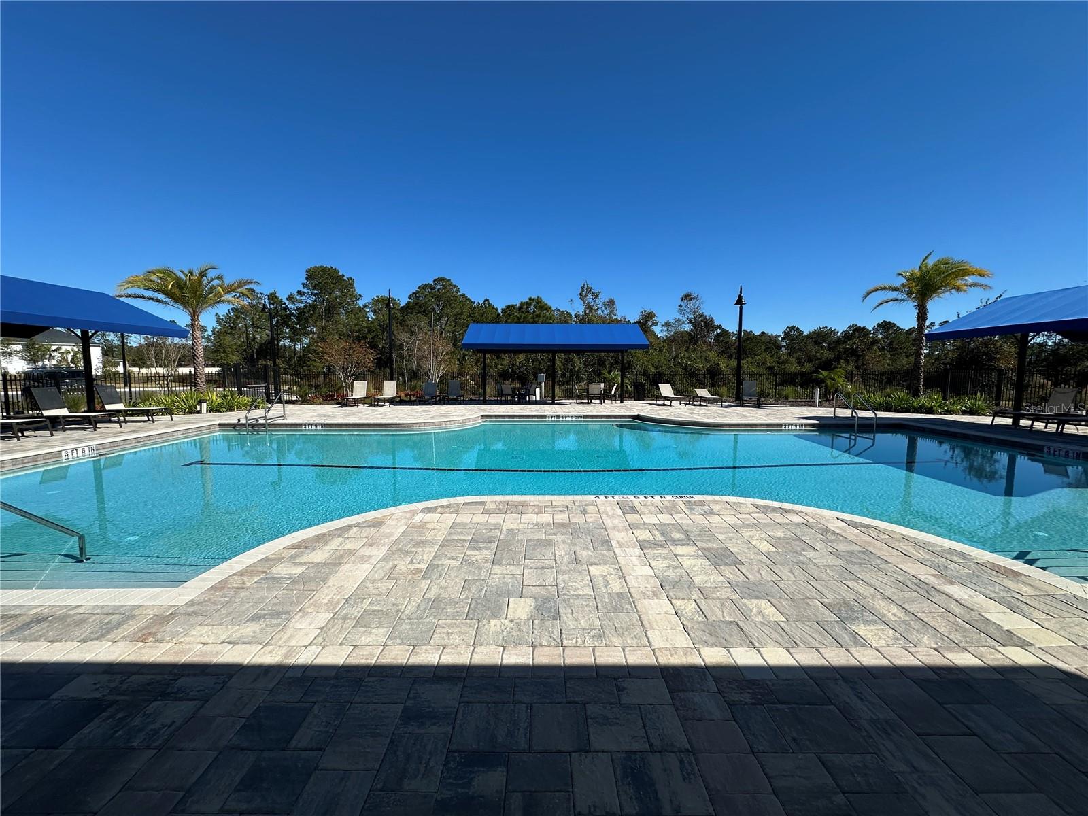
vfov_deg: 85.7
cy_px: 408
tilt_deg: -5.0
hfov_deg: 102.1
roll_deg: -0.2
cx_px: 544
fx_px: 440
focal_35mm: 14
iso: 50
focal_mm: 2.22
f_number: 2.2
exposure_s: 1/3125
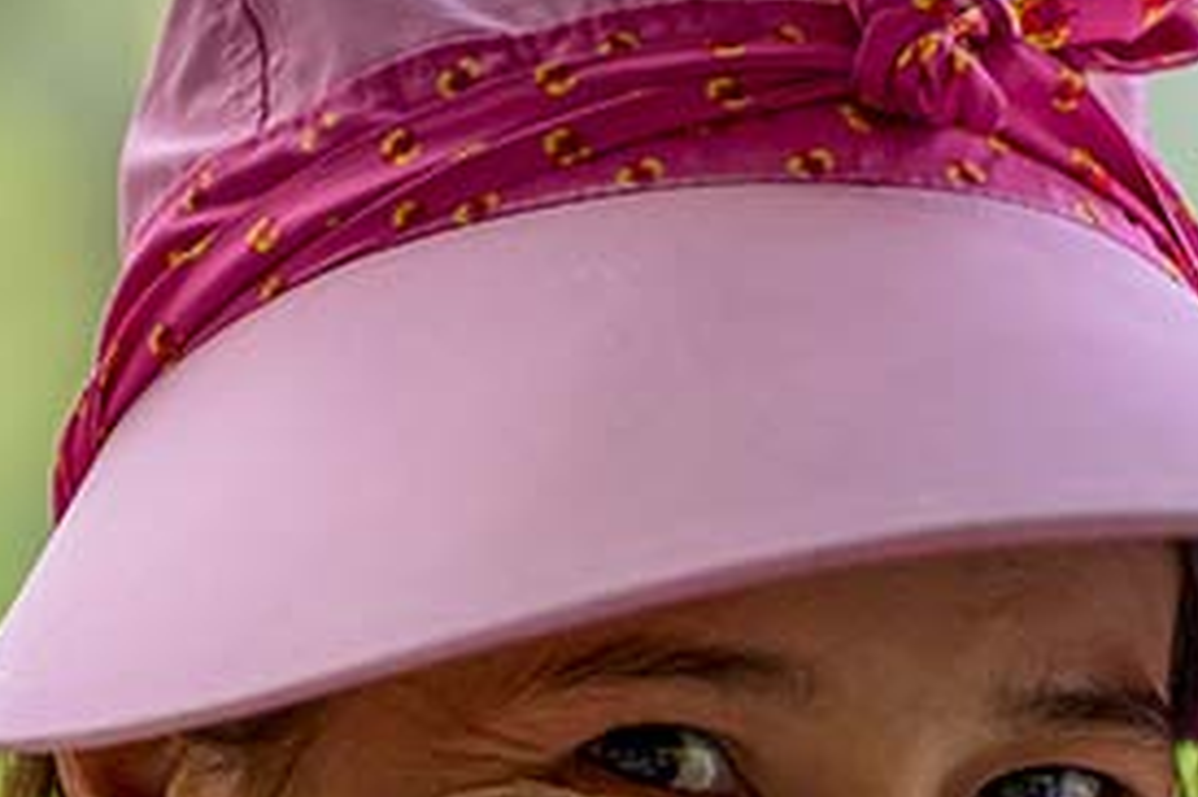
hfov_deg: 3.0
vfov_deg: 2.0
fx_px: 23213
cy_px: 949
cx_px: 1303
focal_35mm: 698
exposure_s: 1/1250
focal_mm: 200
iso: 800
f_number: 2.8
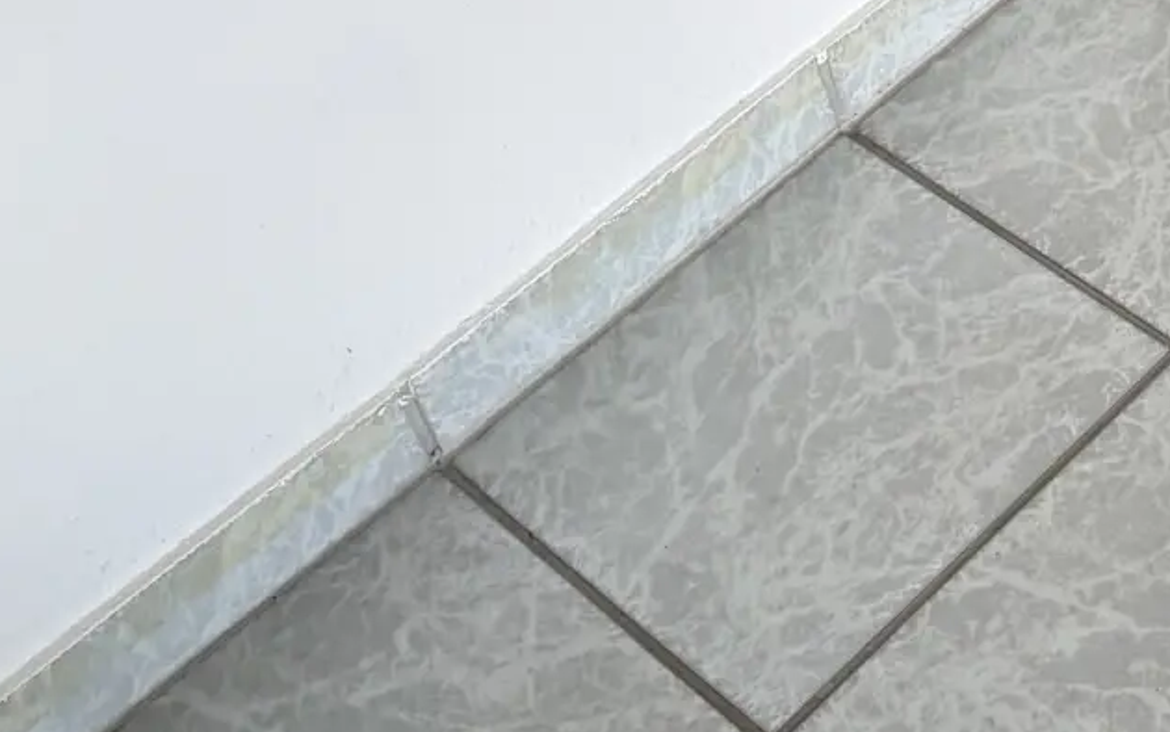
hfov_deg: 21.9
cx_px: 1564
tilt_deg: -35.3
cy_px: -422
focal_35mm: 84
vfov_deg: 14.3
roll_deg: +3.6
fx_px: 2679
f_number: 1.6
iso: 125
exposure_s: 1/108
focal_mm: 5.96
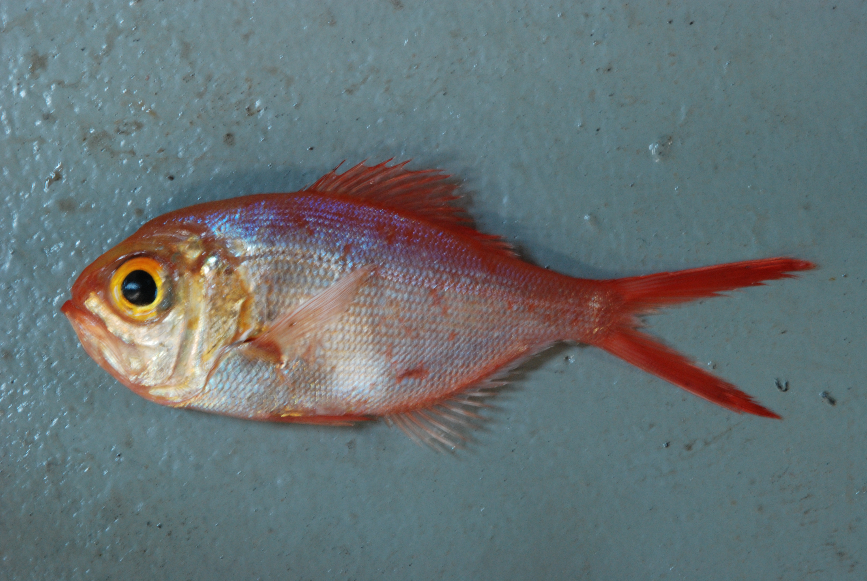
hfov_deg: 14.8
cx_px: 434
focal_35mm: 138
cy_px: 290
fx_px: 3327
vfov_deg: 10.0
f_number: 16
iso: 400
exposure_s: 1.1
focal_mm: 92
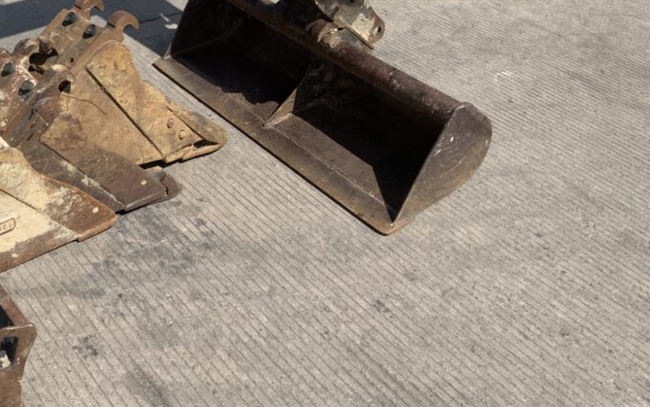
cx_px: 190
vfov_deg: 27.0
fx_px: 833
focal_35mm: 47
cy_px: 98
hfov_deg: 41.8
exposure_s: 1/2227
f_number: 1.8
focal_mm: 3
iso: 16
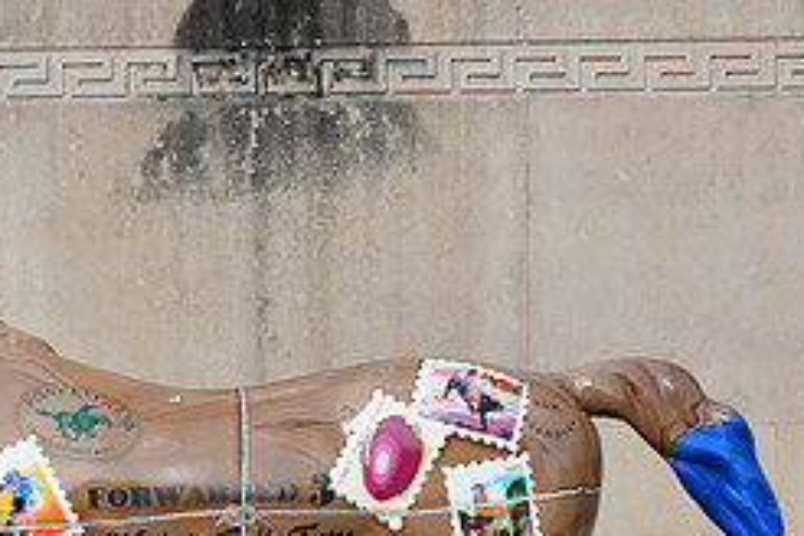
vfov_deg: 15.8
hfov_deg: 23.7
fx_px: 1898
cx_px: 229
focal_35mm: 85
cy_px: 528
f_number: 8
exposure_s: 1/250
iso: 100
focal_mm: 24
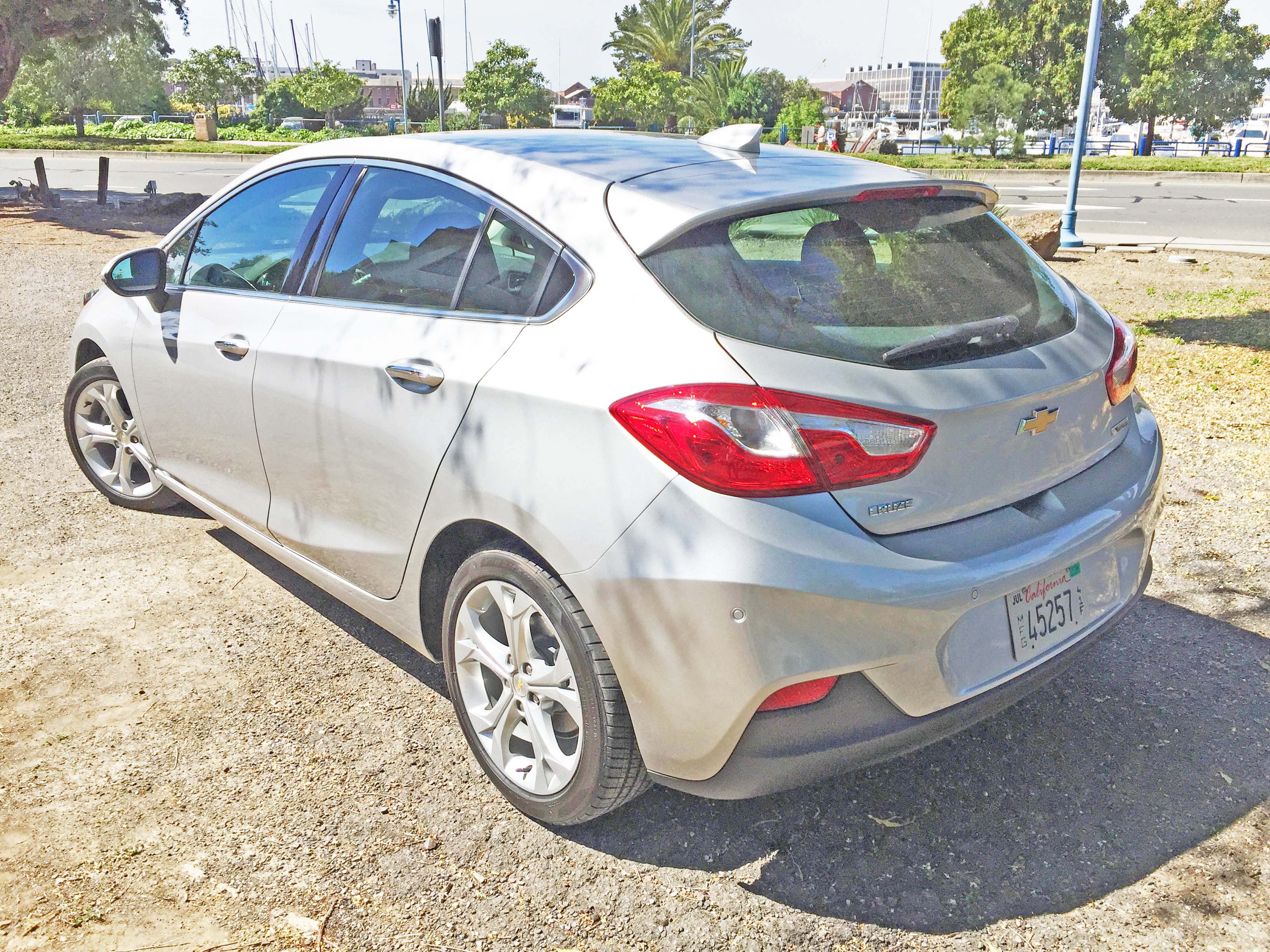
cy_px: 476
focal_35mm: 29
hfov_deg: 61.7
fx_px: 1064
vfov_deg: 48.2
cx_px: 635
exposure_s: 1/2475
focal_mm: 4.15
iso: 32
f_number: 2.2
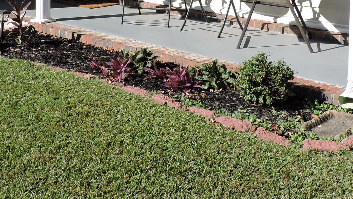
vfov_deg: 17.3
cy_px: -51
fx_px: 618
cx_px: 150
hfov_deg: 31.8
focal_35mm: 66
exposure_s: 1/1000
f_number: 3
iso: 100
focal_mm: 4.3
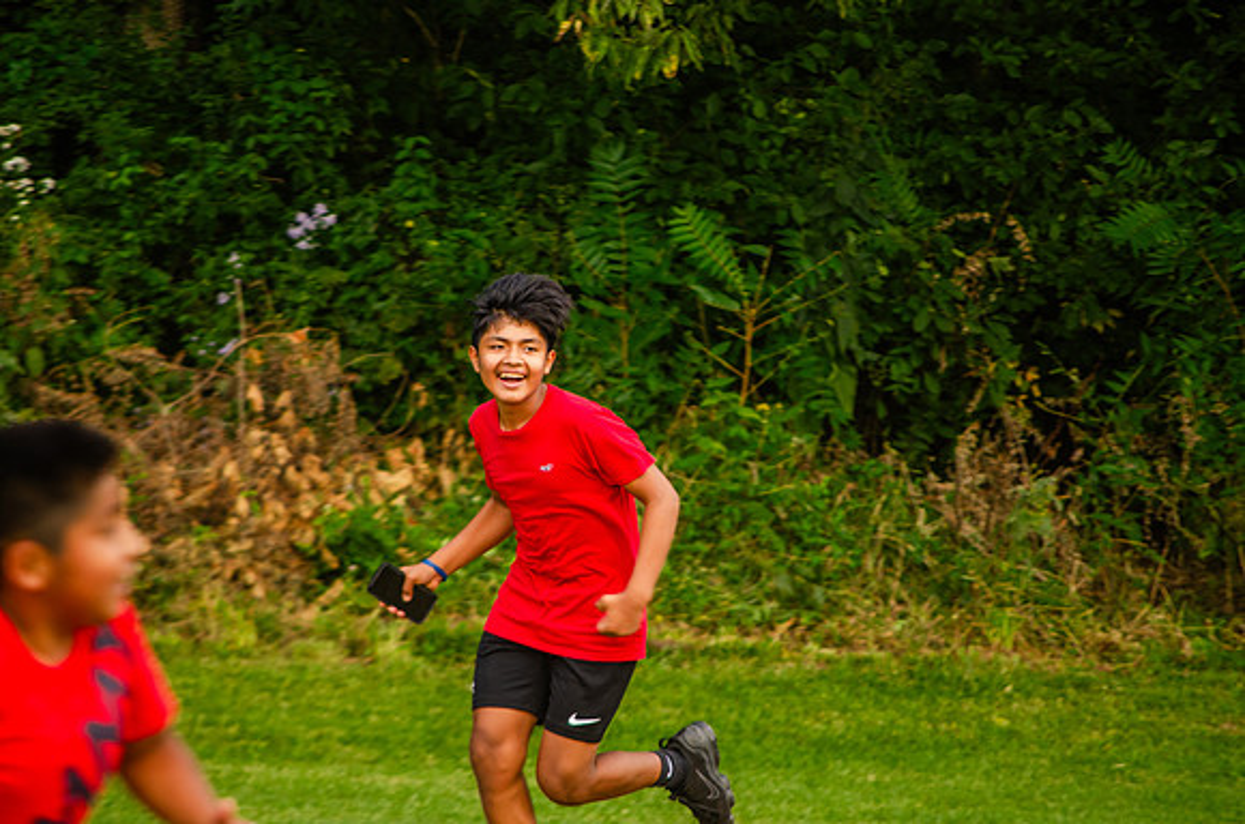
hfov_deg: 6.9
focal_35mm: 300
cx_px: 622
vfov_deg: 4.6
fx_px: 10352
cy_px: 412
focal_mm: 200
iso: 400
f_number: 5.6
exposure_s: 1/250
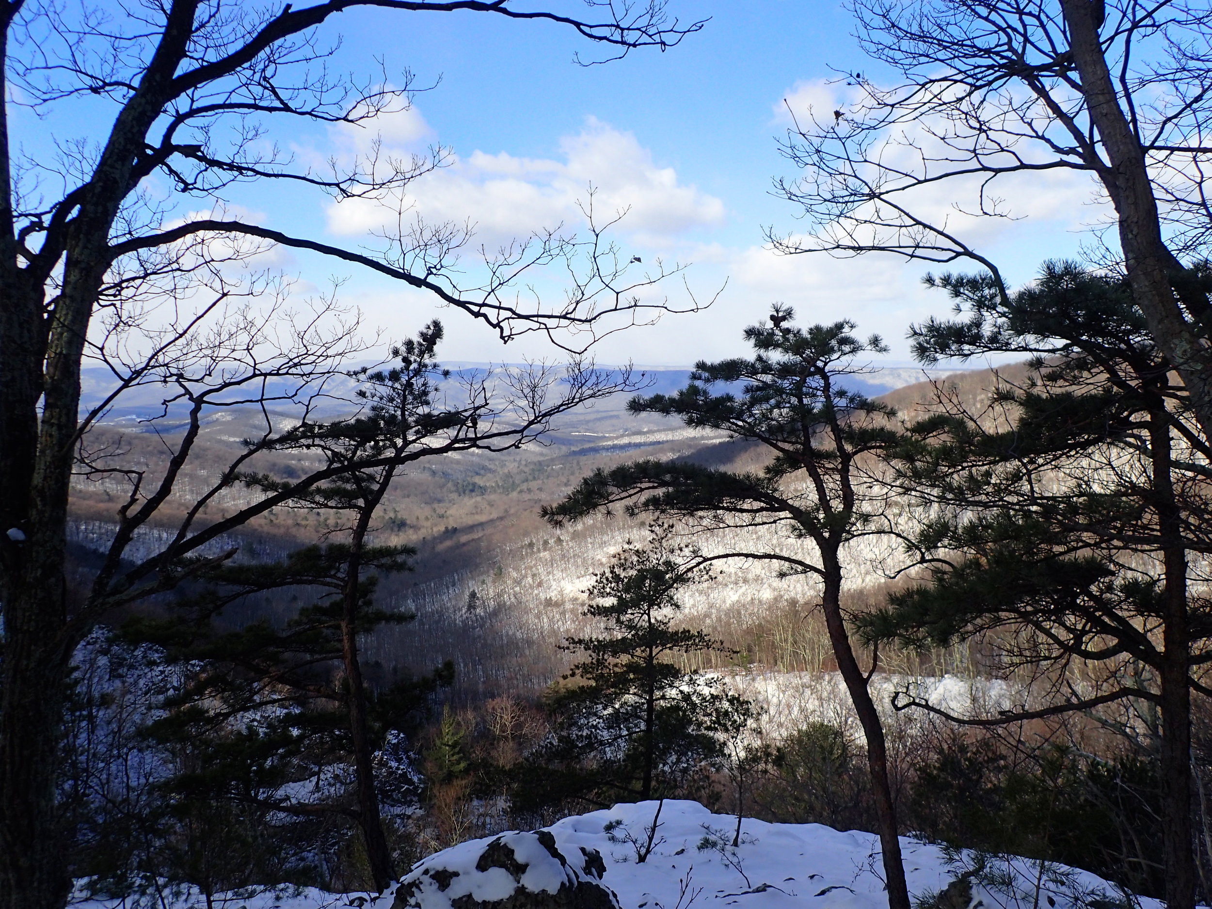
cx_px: 606
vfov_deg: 54.9
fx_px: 875
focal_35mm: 25
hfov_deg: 69.4
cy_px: 454
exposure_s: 1/200
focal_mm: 4.5
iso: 100
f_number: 8
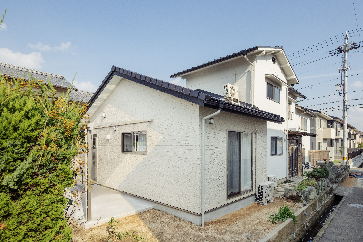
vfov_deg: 73.7
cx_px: 182
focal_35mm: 16
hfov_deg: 96.7
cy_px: 121
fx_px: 161
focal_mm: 16
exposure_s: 1/1250
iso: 320
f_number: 5
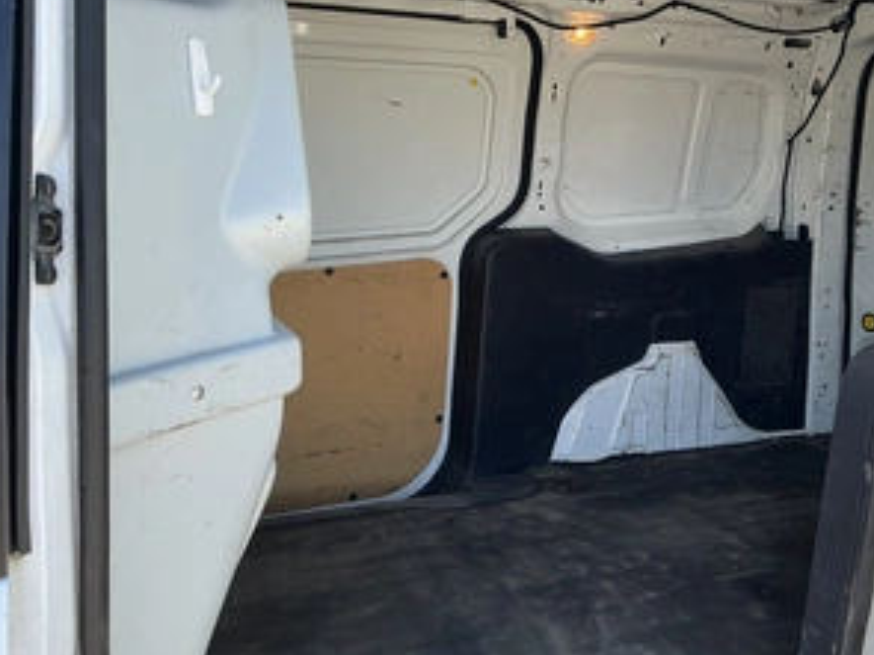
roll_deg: -1.9
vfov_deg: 37.6
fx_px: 959
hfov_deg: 48.5
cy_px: 373
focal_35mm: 38
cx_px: 548
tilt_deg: -10.0
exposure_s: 1/165
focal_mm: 3
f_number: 1.8
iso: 20
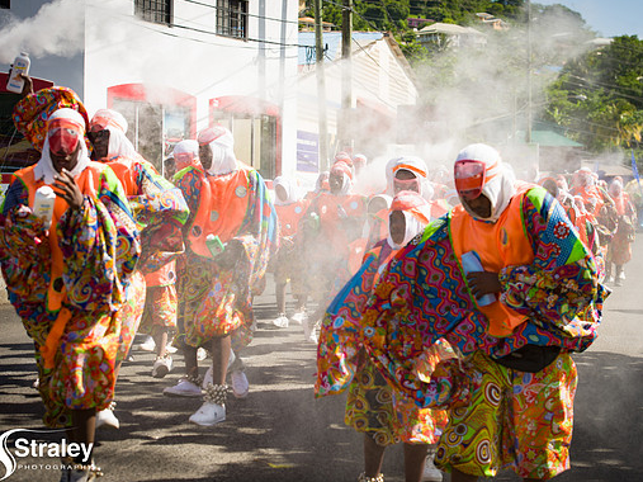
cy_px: 241
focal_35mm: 77
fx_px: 1430
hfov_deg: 25.3
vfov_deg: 19.1
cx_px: 347
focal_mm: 70
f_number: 6.3
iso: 100
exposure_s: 1/250
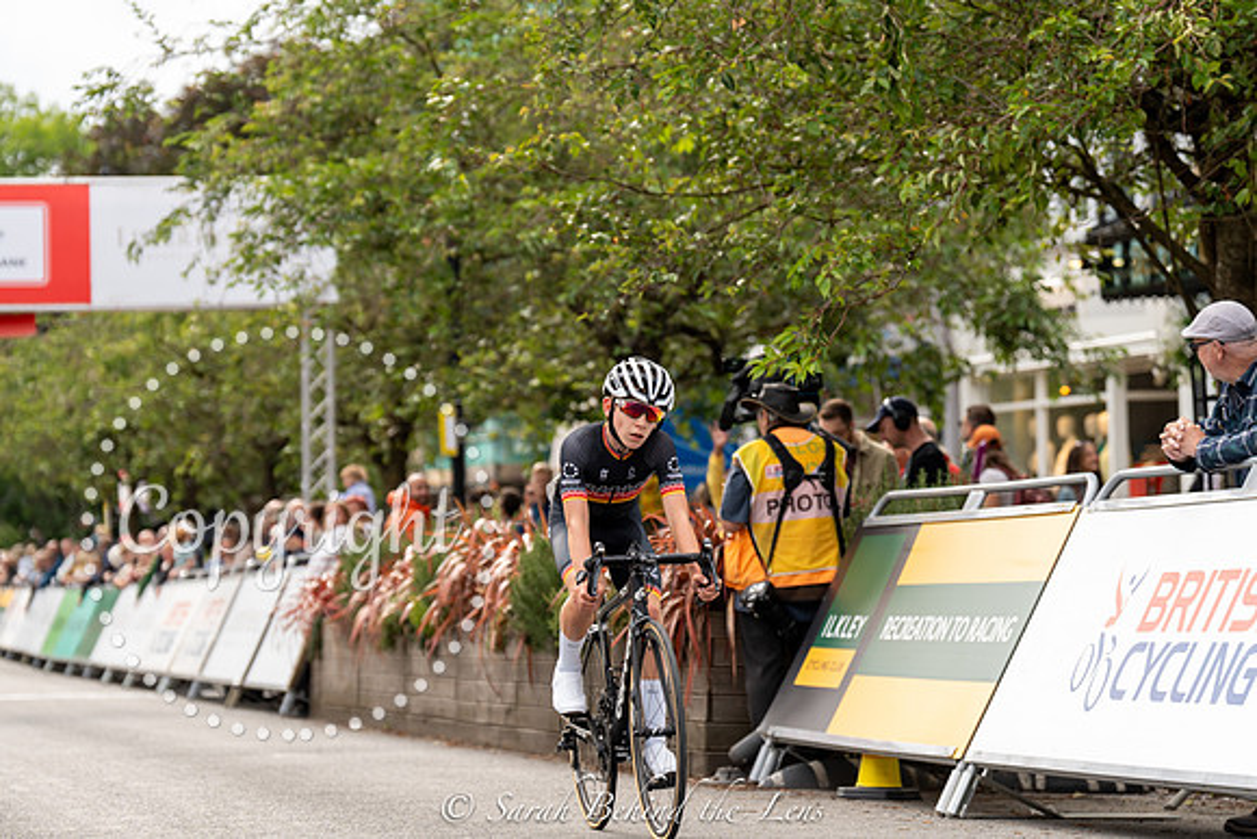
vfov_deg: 12.2
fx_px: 3911
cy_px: 420
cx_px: 628
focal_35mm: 112
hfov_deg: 18.3
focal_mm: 112
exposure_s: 1/1000
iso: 400
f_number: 3.2
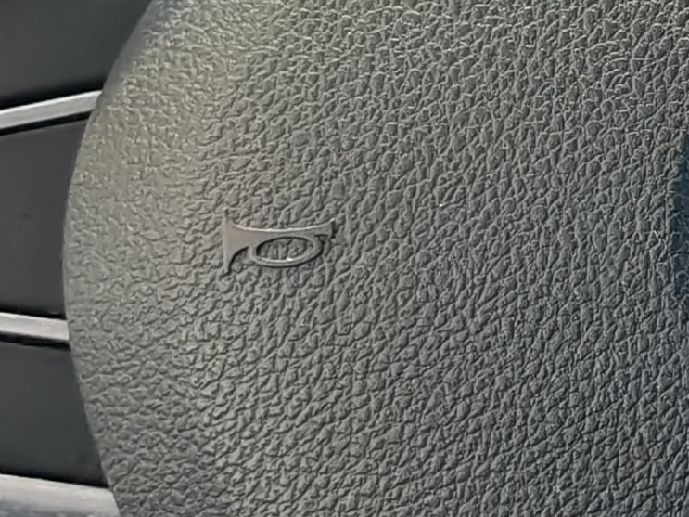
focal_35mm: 182
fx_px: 3622
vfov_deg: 8.2
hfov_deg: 10.5
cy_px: 187
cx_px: 1043
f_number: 1.9
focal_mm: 6.12
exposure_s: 1/50
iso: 740
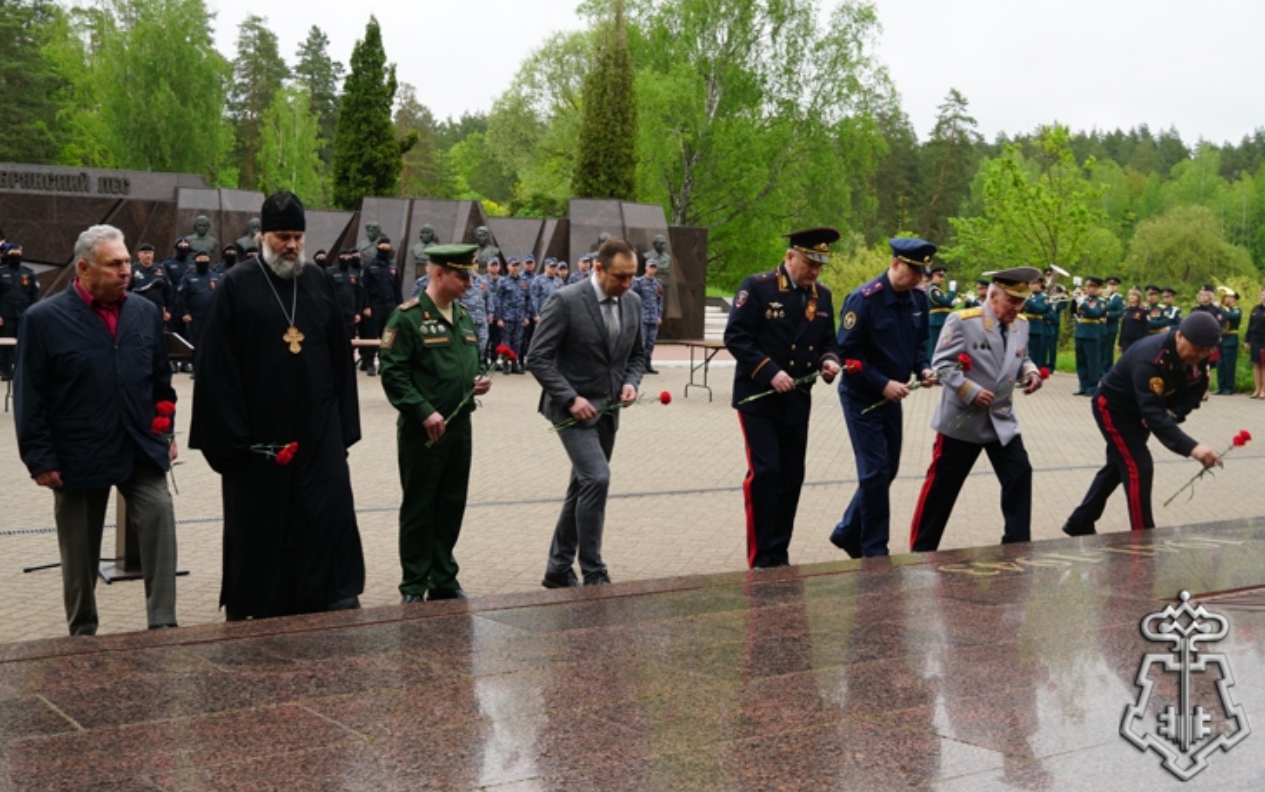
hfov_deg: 46.7
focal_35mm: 43
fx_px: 1467
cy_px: 360
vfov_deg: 30.2
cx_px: 643
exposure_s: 1/100
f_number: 5
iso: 100
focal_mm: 27
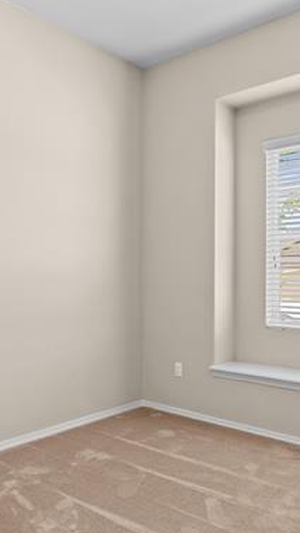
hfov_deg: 37.8
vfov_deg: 62.6
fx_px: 438
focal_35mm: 31
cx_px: 170
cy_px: 279
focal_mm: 11.7
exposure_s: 1/1.67
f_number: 8
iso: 320
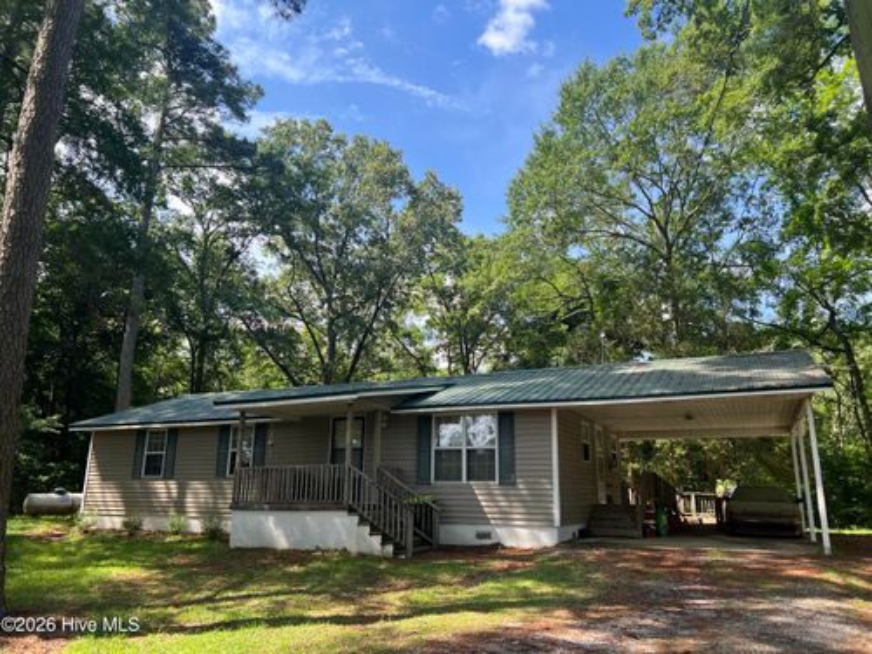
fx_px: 655
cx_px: 436
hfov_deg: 67.3
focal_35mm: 26
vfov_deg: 53.1
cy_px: 327
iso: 50
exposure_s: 1/924
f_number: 1.5
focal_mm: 5.7
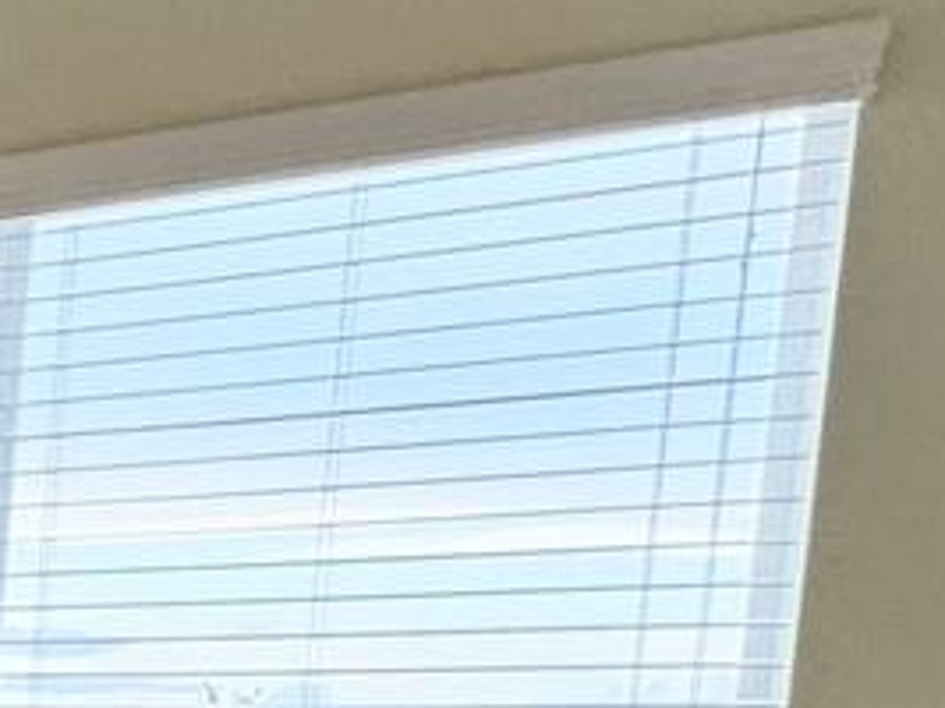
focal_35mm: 84
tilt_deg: -6.8
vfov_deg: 16.2
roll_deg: -1.3
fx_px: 2292
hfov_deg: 14.7
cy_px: 1027
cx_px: -1331
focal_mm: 2.22
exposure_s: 1/120
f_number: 2.2
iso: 160
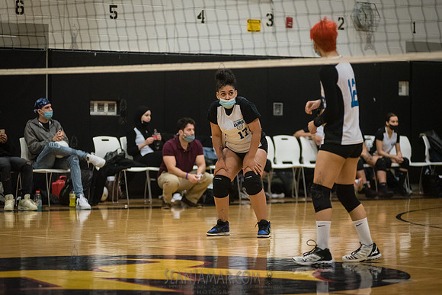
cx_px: 221
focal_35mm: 155
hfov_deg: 13.2
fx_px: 1903
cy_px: 148
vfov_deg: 8.9
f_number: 3.2
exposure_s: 1/400
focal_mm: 155
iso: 5000
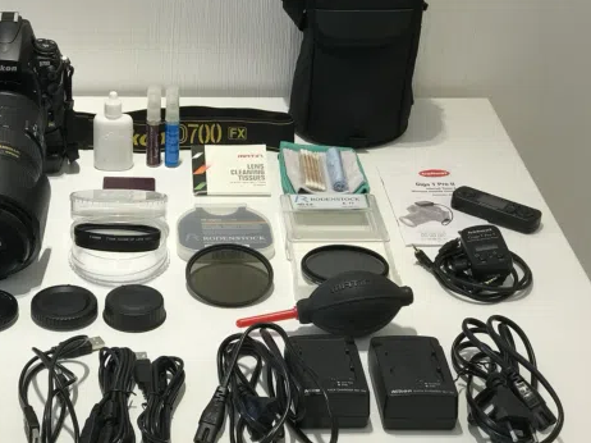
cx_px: 185
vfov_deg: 18.6
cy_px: 177
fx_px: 1348
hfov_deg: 24.6
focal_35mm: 79
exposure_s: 1/60
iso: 50
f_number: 2.8
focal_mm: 6.6
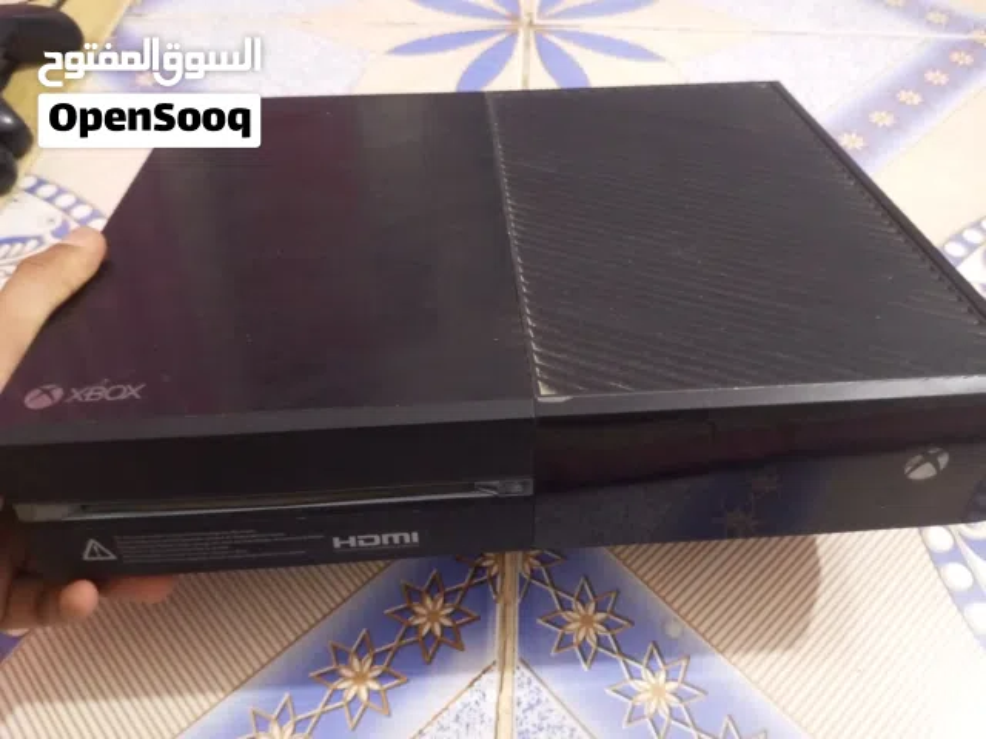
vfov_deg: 51.4
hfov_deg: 65.3
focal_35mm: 27
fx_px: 769
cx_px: 493
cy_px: 370
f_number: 1.6
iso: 1645
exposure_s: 1/25
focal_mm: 4.11
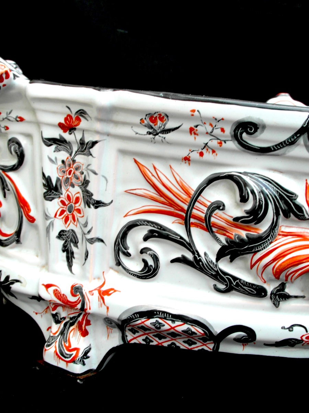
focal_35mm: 53
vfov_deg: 36.2
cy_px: 206
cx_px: 154
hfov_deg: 27.5
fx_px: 631
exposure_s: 1/45
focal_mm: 8.7
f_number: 6
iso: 80
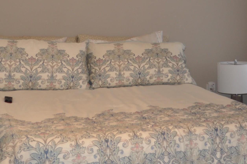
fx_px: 555
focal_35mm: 81
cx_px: 135
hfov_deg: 25.1
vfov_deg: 16.6
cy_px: 15
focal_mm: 22
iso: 450
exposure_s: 1/30
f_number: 4
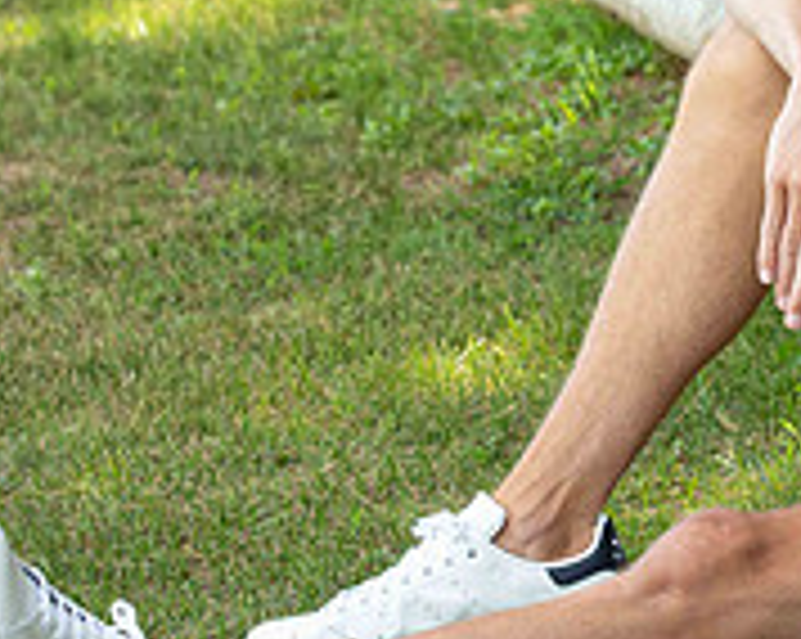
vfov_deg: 5.9
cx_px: 1094
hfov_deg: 7.3
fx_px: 6228
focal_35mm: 263
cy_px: 124
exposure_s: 1/200
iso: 500
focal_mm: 86
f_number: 6.3
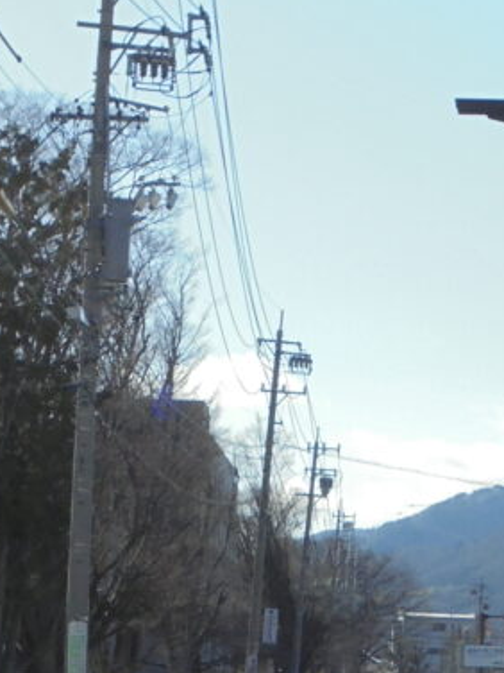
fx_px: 3087
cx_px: 459
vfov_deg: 12.3
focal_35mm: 159
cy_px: 631
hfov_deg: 9.3
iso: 100
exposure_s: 1/800
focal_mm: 10.1
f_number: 5.2
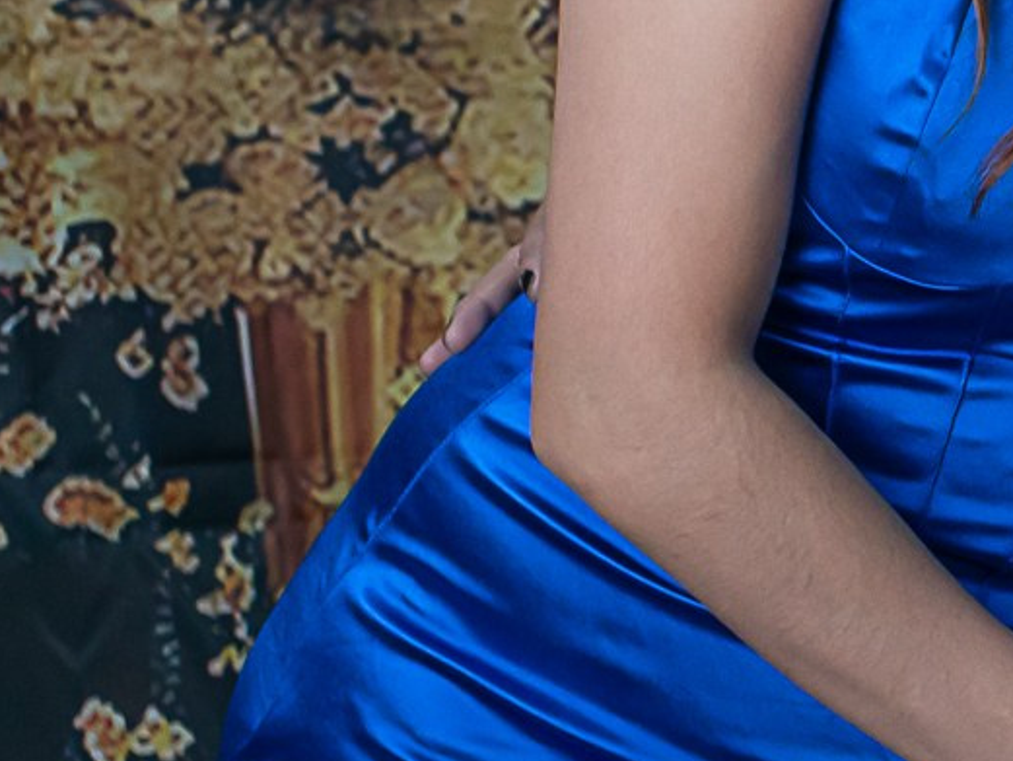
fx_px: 6322
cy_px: 150
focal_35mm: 216
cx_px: 1966
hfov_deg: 8.7
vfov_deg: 6.9
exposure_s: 1/160
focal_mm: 35
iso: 640
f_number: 3.2
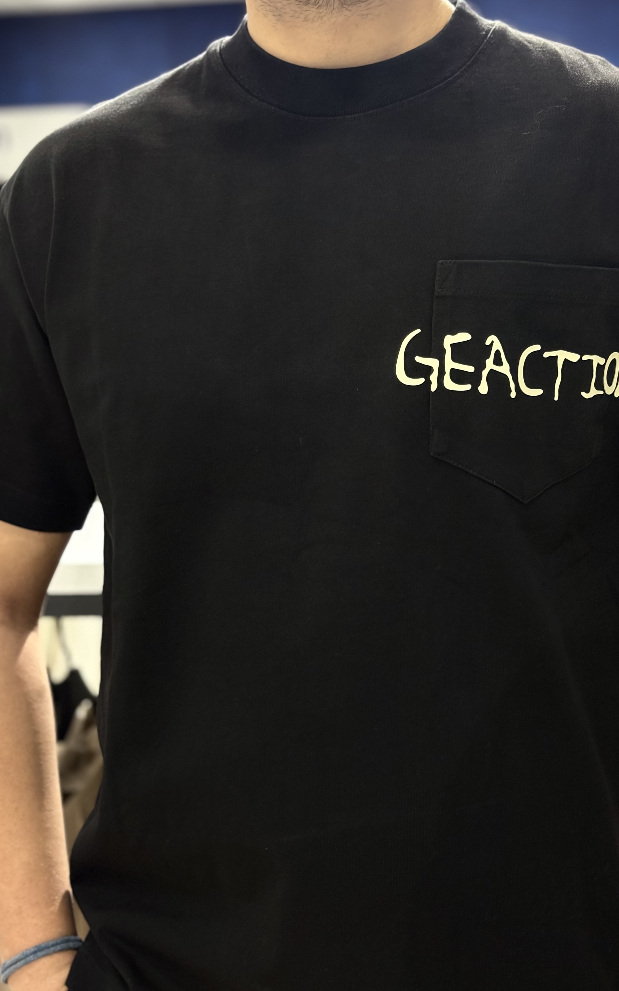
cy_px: 490
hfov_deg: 23.1
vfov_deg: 36.3
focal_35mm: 56
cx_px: 351
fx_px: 1512
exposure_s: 1/100
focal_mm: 5.96
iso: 160
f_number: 1.6
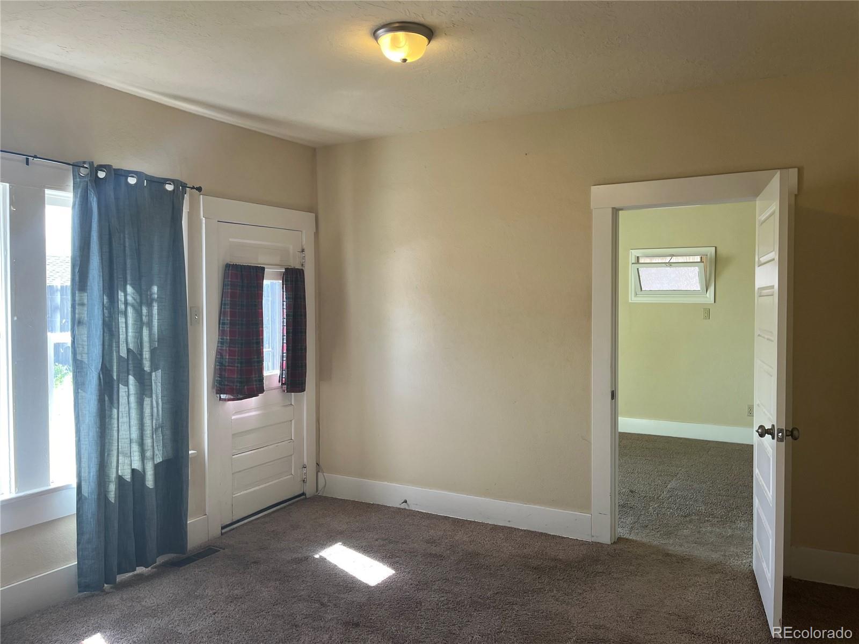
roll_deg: +1.2
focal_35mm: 26
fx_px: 645
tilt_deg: -1.6
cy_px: 322
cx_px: 430
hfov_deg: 67.3
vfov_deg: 53.1
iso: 64
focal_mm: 5.1
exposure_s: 1/120
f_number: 1.6
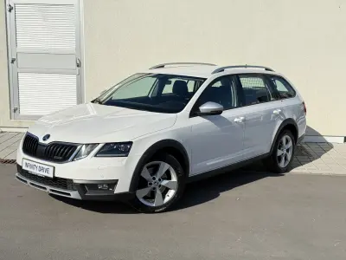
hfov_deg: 39.7
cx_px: 173
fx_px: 480
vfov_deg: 30.3
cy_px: 130
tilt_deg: -9.8
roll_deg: -1.7
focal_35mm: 48
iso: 100
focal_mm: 6.76
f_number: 1.78
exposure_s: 1/5587
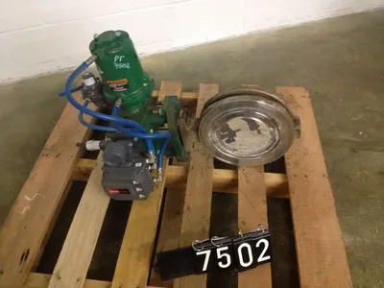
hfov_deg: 52.6
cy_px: 144
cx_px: 192
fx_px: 388
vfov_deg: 40.7
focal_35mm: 35
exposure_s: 1/20
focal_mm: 4.28
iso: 250
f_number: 2.4
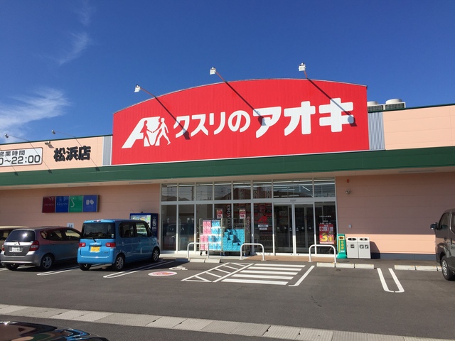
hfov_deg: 61.7
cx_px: 228
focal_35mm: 29
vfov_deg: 48.2
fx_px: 381
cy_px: 170
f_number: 2.2
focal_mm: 4.15
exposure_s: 1/3049
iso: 32
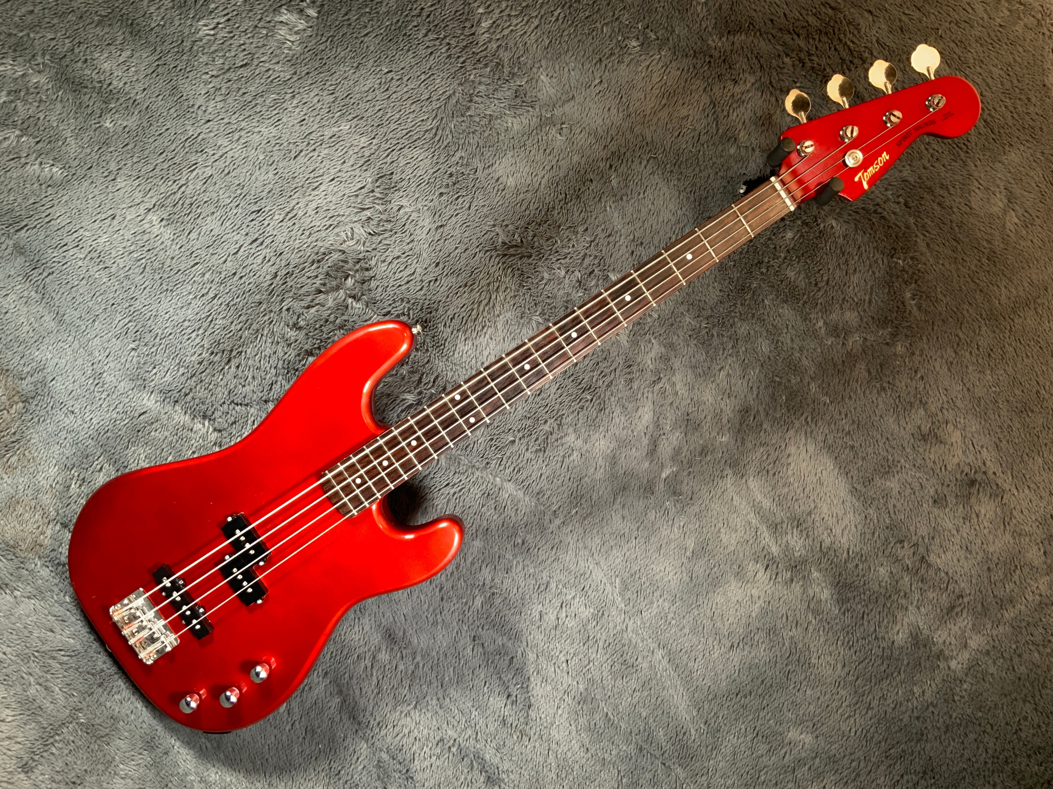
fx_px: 882
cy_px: 394
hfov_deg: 61.7
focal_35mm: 29
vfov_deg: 48.2
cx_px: 526
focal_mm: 3
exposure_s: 1/52
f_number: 1.8
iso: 125
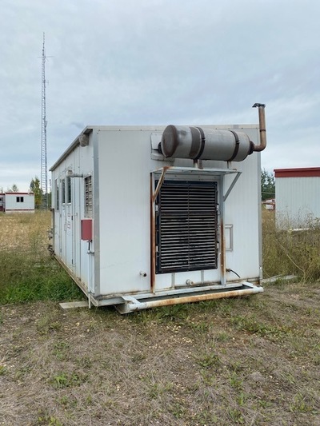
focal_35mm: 26
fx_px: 320
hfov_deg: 53.1
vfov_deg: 67.3
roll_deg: -0.7
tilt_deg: -0.3
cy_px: 213
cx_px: 160
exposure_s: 1/1585
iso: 32
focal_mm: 4.25
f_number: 1.8
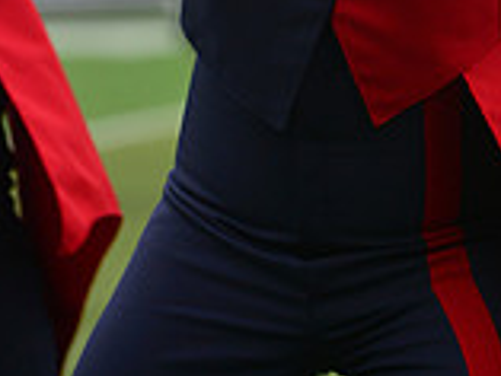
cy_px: -315
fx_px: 12384
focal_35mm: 855
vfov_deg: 1.7
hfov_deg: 2.3
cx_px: 372
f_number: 5.6
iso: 200
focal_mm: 310
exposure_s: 1/1000
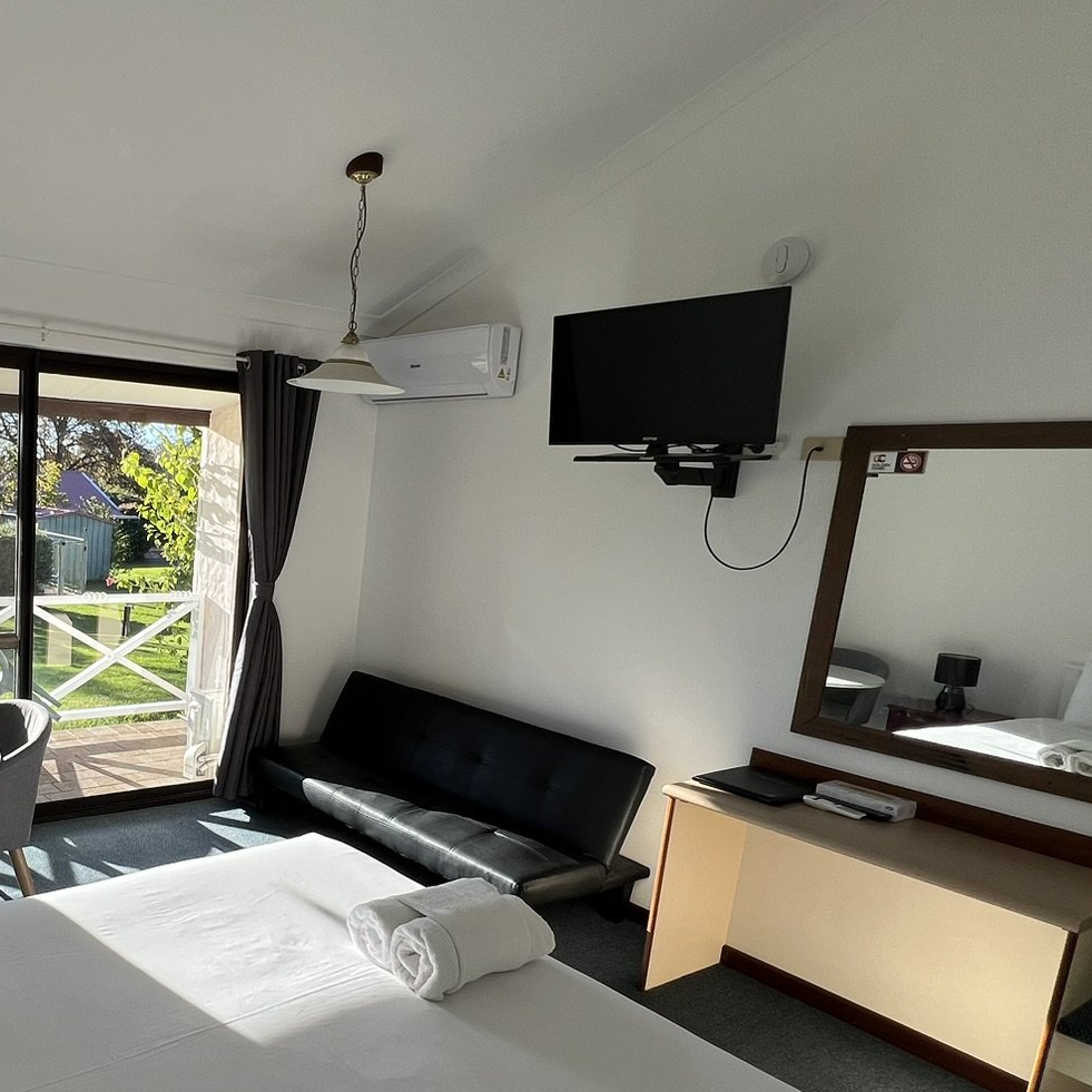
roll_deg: -2.1
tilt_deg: -10.4
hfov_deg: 58.1
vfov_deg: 64.5
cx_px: 163
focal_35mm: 24
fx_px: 857
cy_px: 650
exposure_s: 1/355
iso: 32
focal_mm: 1.57
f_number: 1.8
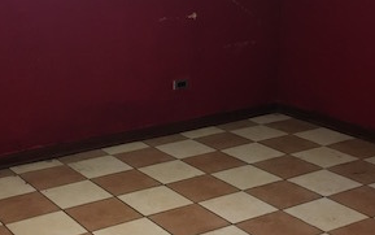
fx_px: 695
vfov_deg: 18.8
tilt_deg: -9.1
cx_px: 163
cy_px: 17
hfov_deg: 30.1
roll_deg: +0.1
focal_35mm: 68
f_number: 2.2
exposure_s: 1/24
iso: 200
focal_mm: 4.15
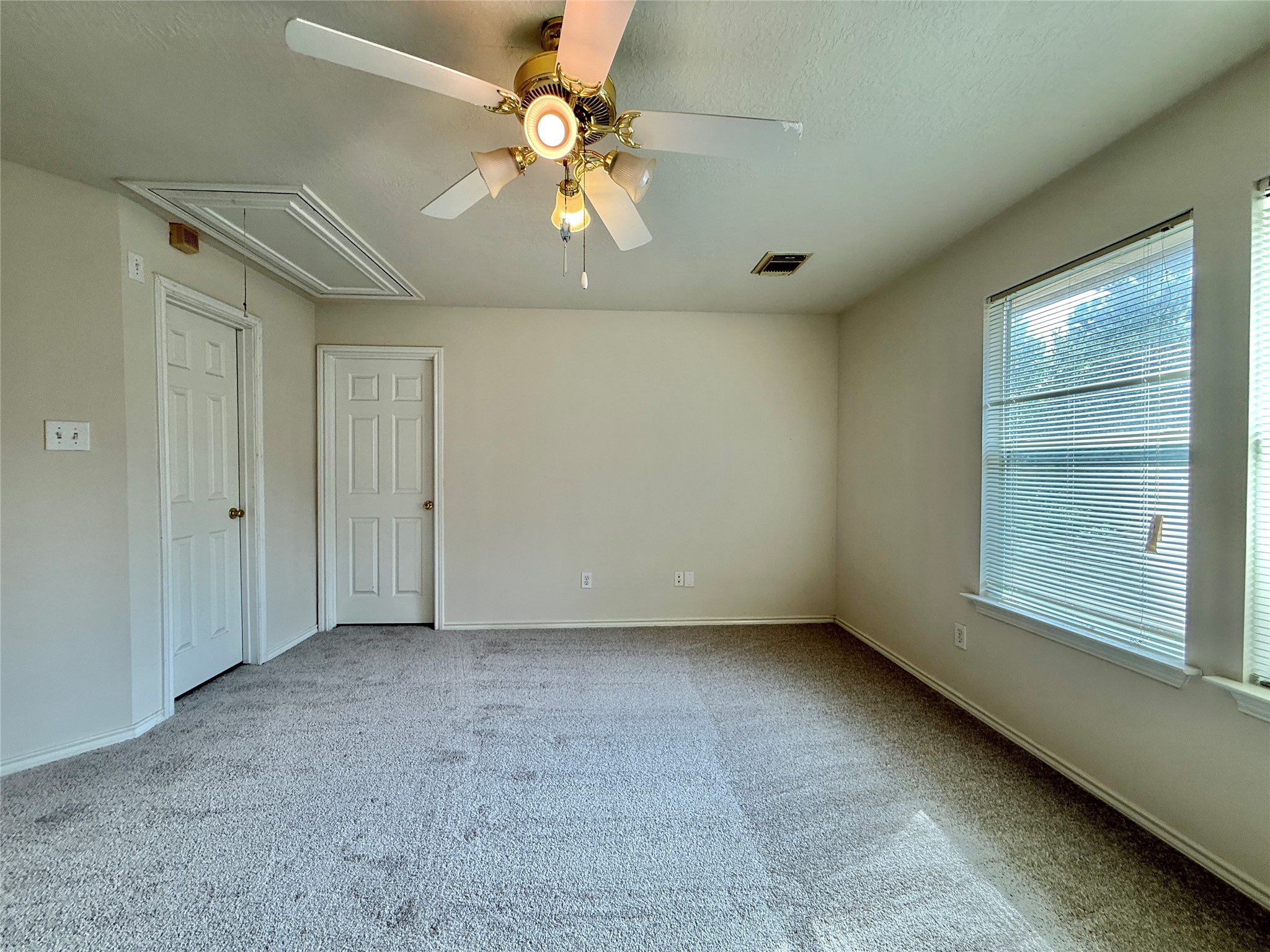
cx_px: 635
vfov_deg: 85.7
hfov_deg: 102.1
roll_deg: +0.0
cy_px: 476
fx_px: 514
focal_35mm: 14
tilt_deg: -0.4
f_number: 2.2
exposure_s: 1/120
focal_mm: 2.22
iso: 100
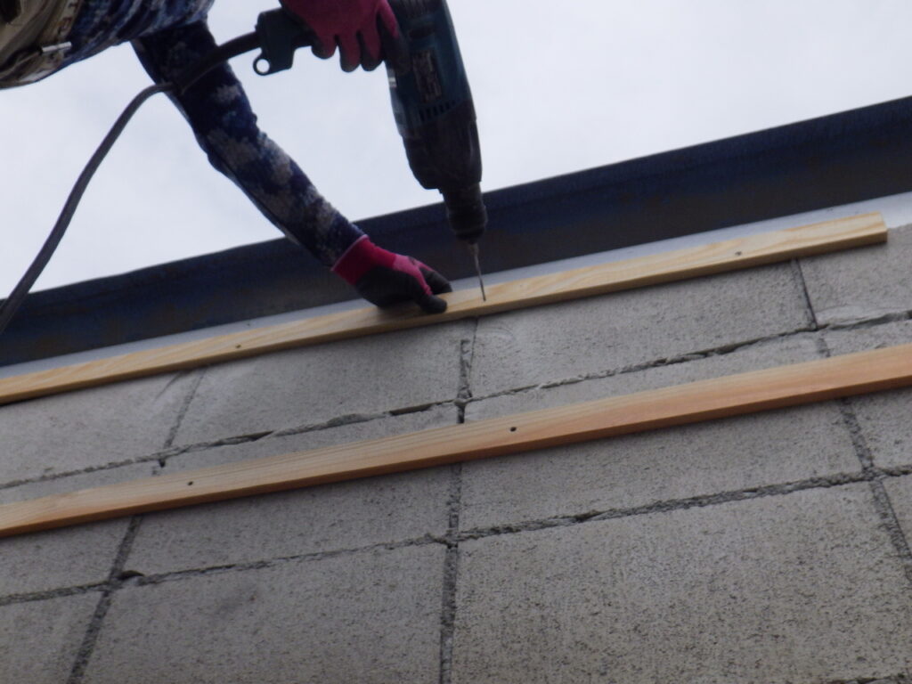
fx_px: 896
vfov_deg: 41.8
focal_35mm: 34
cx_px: 456
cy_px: 342
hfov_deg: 54.0
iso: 250
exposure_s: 1/1500
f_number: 4.6
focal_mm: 6.1
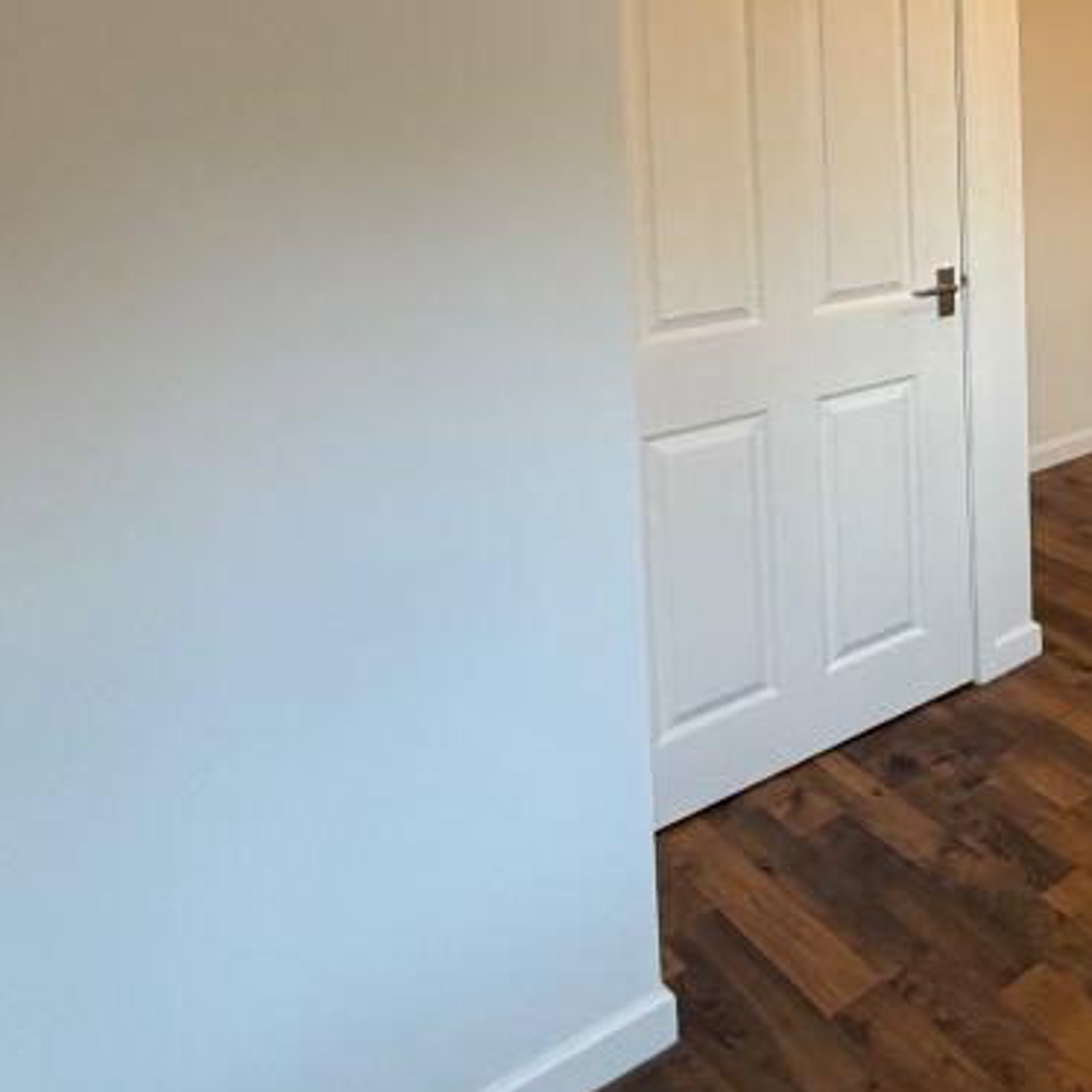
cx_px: 1306
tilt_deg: -4.2
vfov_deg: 44.7
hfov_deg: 37.1
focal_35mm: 34
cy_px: 141
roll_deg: +0.3
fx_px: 1213
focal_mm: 2.22
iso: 400
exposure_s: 1/60
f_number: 2.2
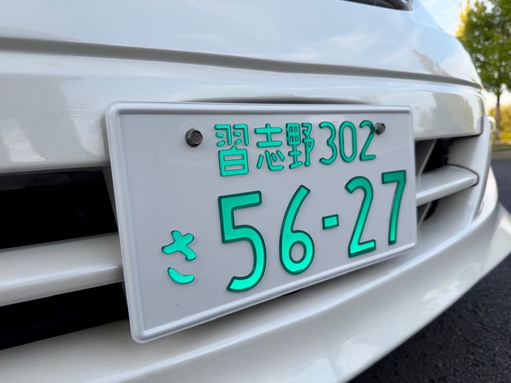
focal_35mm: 24
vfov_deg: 56.8
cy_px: 192
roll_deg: +7.1
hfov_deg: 71.6
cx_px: 256
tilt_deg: -6.8
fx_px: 354
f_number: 1.78
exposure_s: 1/665
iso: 80
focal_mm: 6.76
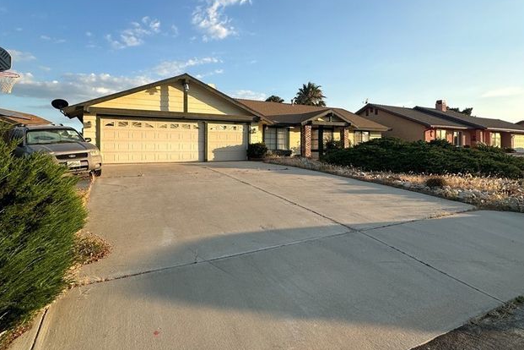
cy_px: 147
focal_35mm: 20
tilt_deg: +3.0
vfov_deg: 61.6
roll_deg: -2.4
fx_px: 291
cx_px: 266
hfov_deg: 84.0
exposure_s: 1/739
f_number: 2.2
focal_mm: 2.22
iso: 40
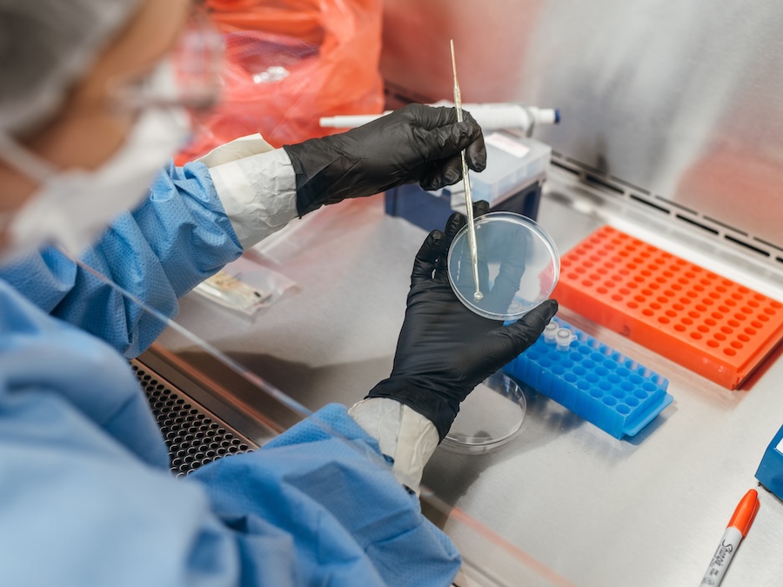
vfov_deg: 33.6
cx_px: 392
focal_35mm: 43
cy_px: 294
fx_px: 973
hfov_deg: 43.9
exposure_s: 1/125
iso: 400
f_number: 3.5
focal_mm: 55
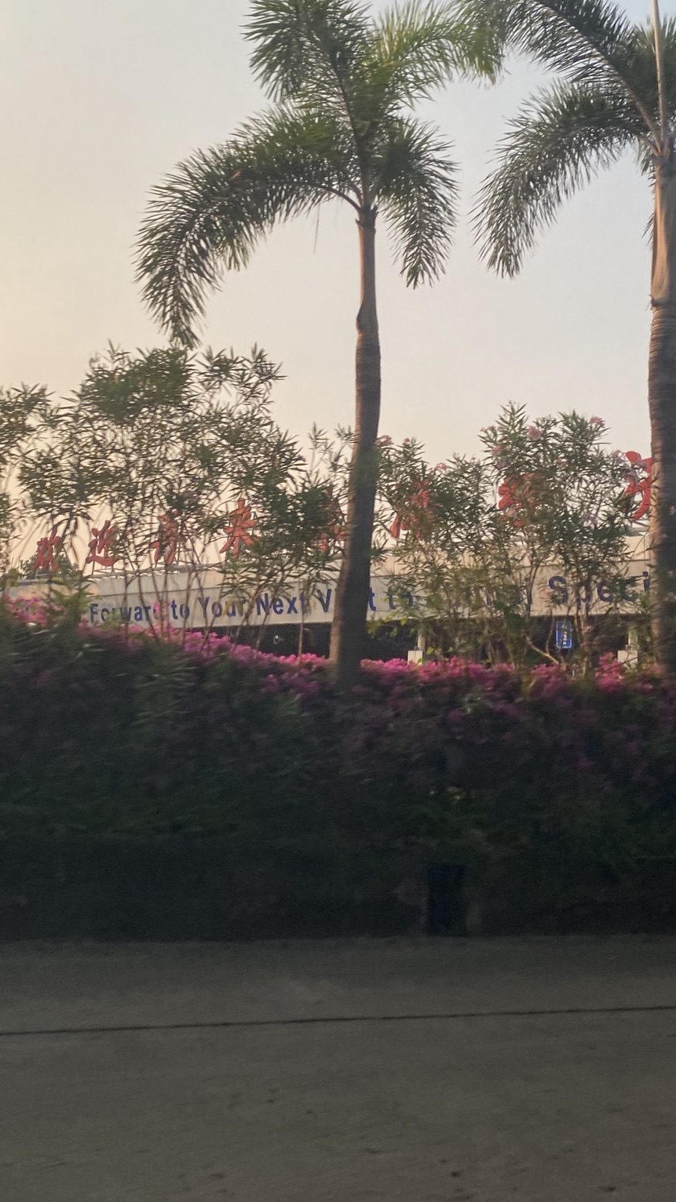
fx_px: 1179
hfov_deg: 32.0
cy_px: 459
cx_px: 359
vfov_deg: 53.5
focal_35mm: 37
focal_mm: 4.25
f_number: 1.8
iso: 40
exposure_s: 1/122
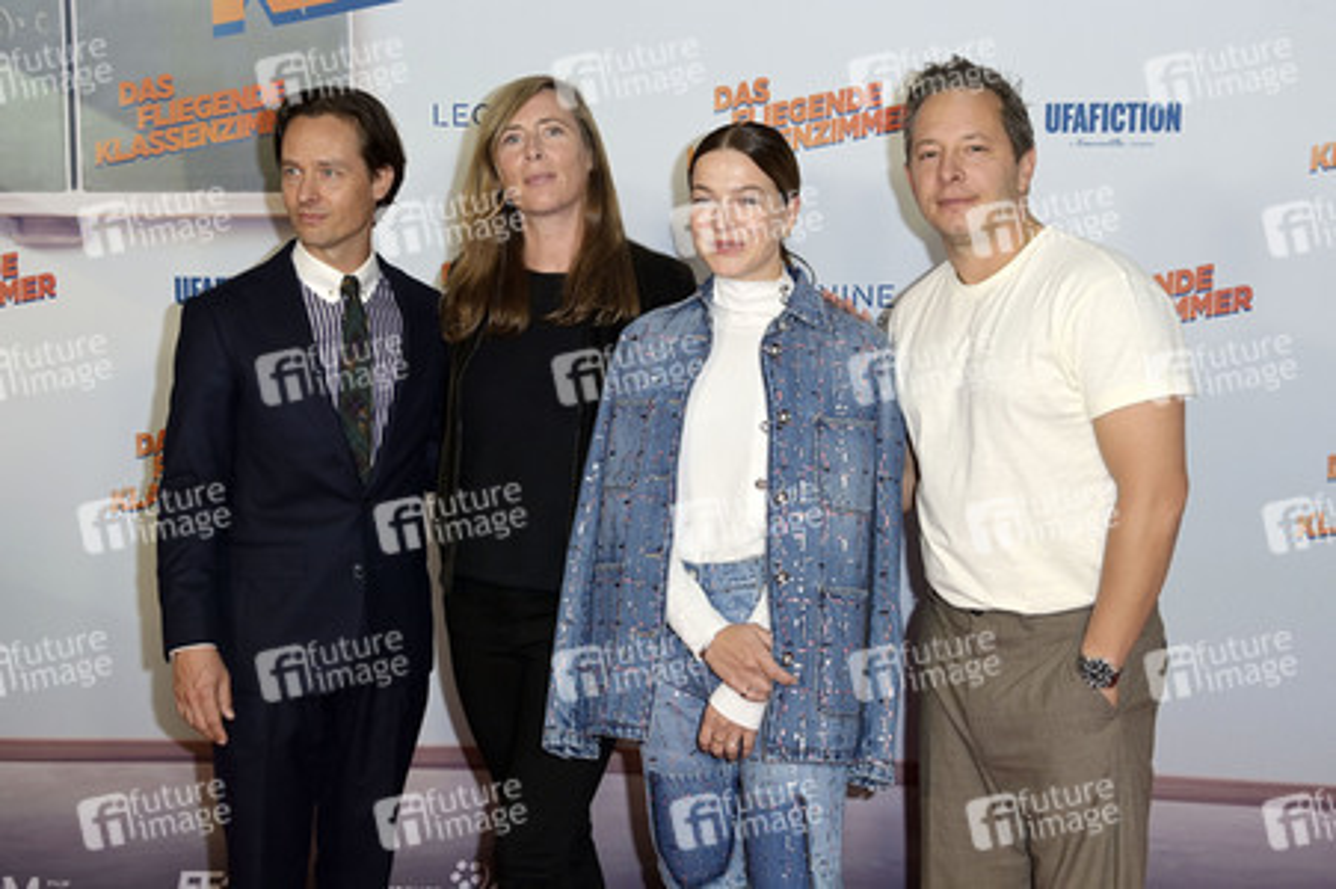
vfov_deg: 26.0
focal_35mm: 52
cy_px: 444
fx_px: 1928
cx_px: 668
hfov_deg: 38.2
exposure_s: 1/250
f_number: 5.6
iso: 640
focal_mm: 52
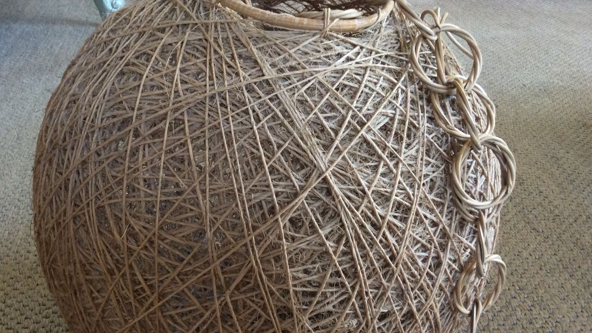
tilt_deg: -31.5
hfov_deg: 50.3
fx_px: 628
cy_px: 188
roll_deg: +0.0
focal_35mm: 40
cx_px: 258
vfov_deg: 29.7
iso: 160
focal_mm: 3.3
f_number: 2.4
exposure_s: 1/25
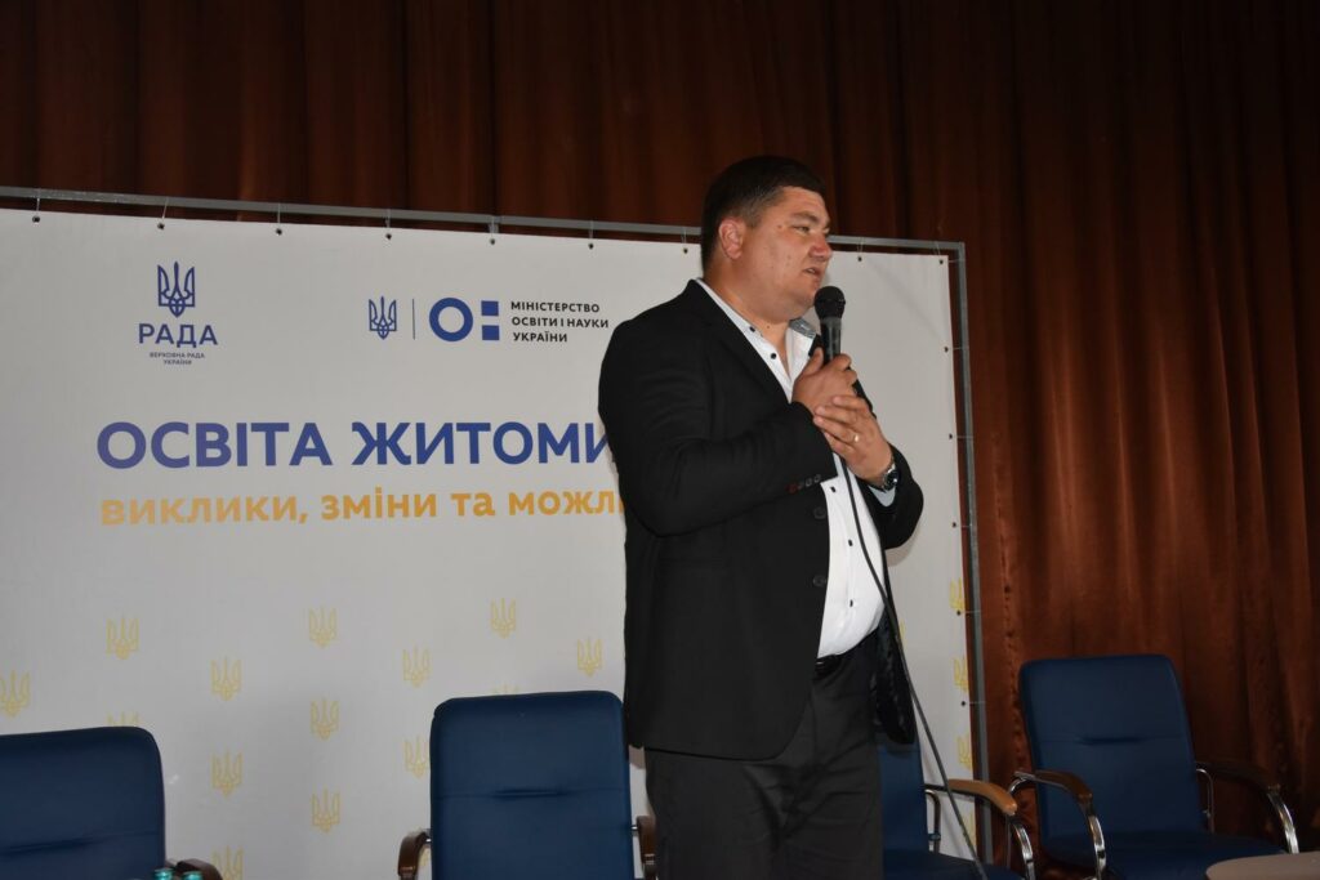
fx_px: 1540
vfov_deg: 31.9
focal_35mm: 42
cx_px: 660
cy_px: 440
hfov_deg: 46.4
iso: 800
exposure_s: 1/125
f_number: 4
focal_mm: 28
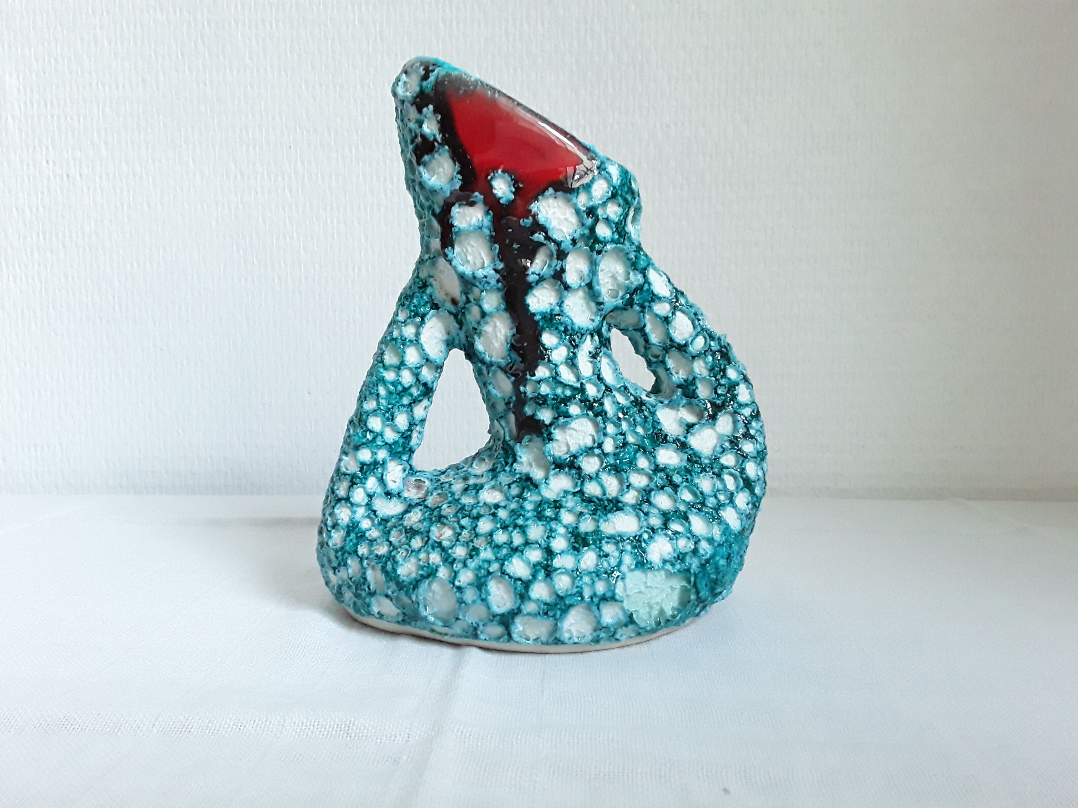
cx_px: 539
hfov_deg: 65.3
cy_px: 404
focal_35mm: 27
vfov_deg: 51.4
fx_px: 841
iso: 200
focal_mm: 2.91
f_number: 1.9
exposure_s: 1/50
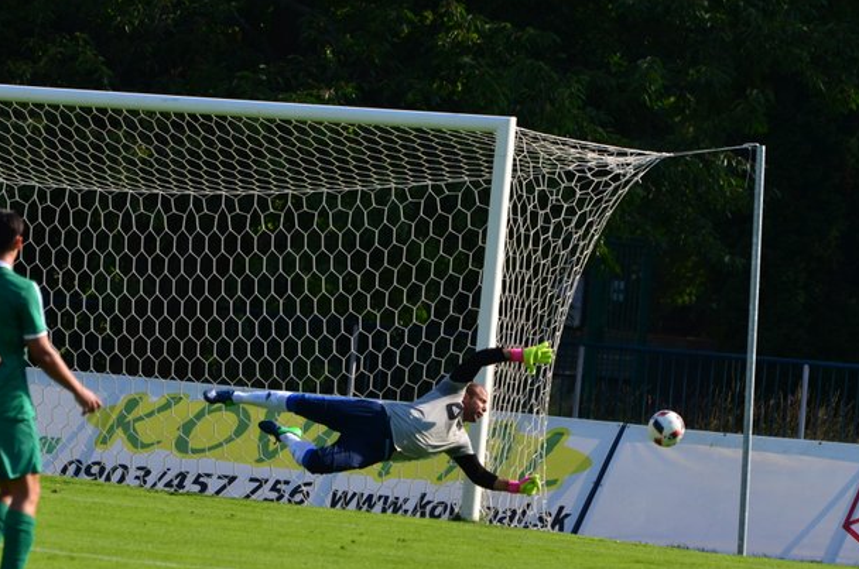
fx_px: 13218
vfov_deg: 2.5
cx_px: 441
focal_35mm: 555
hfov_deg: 3.7
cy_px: 340
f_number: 6.3
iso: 250
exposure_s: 1/1250
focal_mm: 250
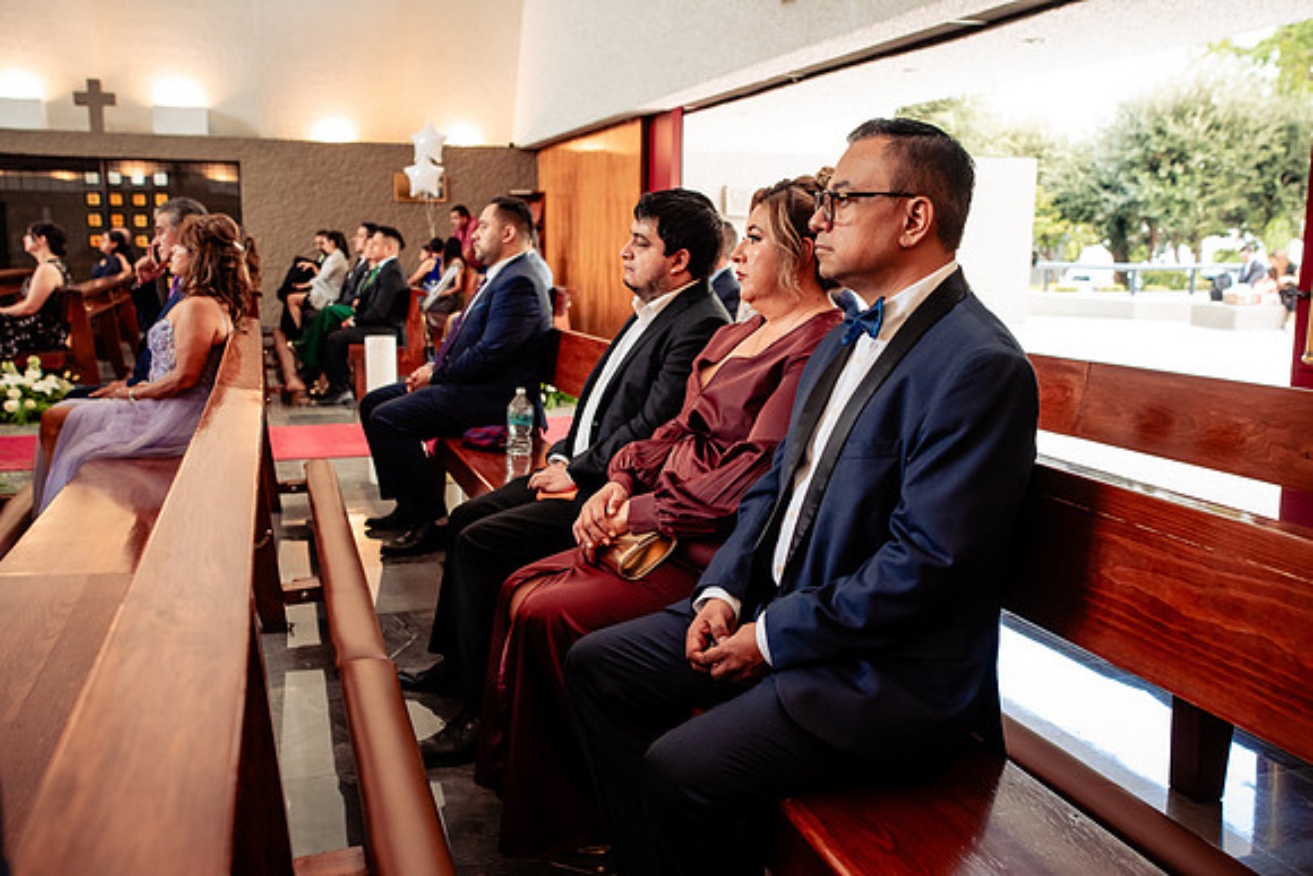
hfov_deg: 54.4
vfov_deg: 37.9
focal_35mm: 35
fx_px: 1277
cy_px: 438
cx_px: 656
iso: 1600
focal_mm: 35
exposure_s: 1/125
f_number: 4.5
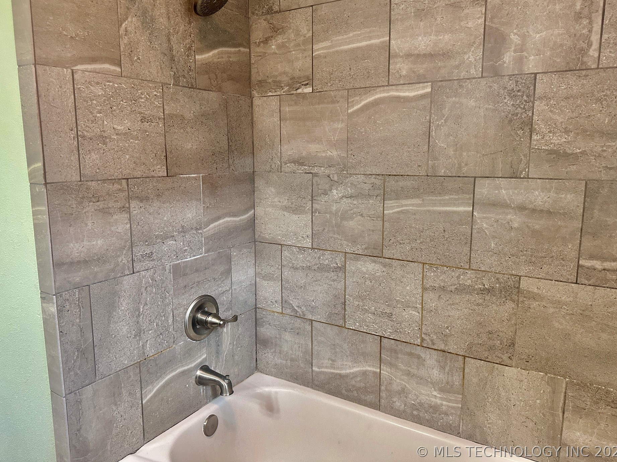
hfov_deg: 69.4
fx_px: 446
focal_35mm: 25
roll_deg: -0.5
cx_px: 311
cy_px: 222
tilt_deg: -9.7
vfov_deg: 54.9
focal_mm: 6.86
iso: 400
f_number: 1.78
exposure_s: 1/60
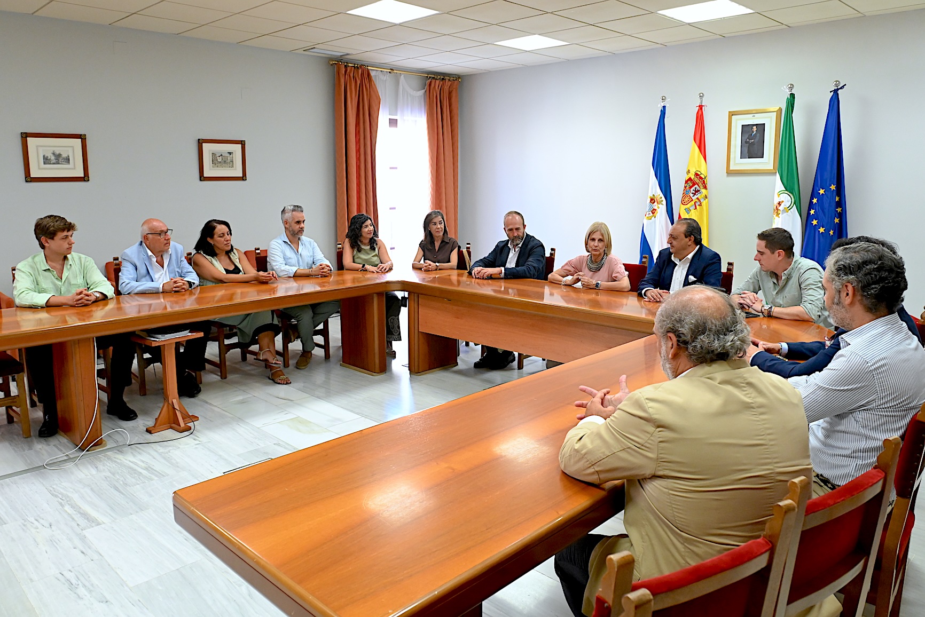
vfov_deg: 53.2
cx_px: 462
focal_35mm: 24
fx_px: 617
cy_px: 308
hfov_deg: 73.7
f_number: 5.6
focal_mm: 24
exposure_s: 1/100
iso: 3200
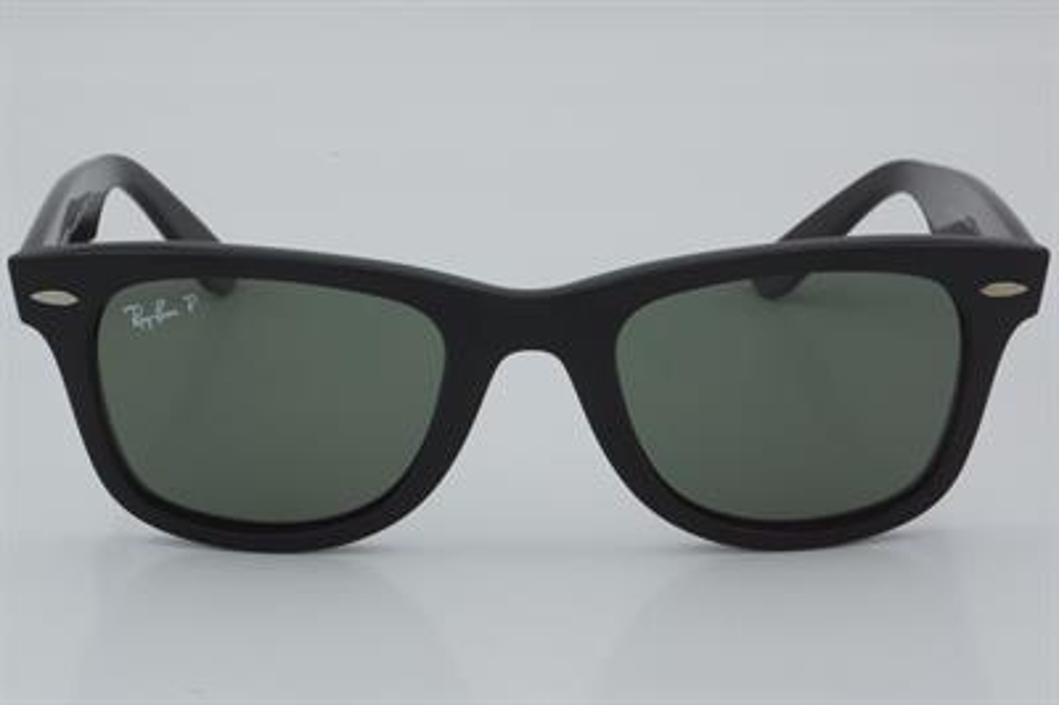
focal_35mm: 82
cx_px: 530
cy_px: 352
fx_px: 2425
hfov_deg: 24.6
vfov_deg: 16.5
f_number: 32
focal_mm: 55
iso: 100
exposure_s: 1/4
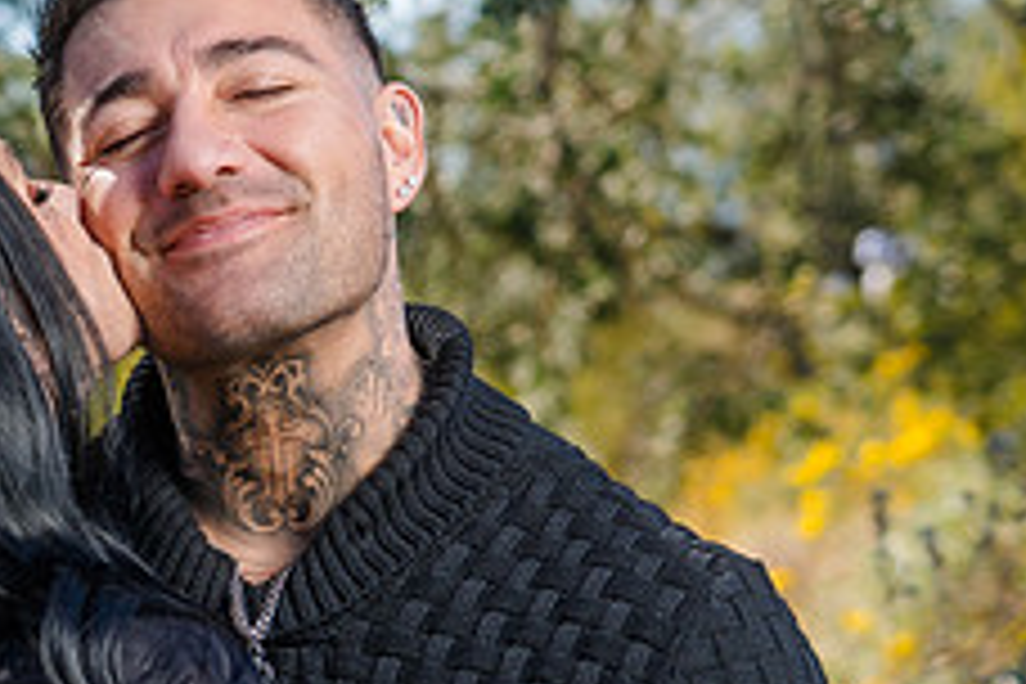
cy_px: 394
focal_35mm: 196
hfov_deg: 10.3
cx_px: -176
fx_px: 5586
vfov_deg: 7.0
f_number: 5.6
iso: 100
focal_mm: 77
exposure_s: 1/250
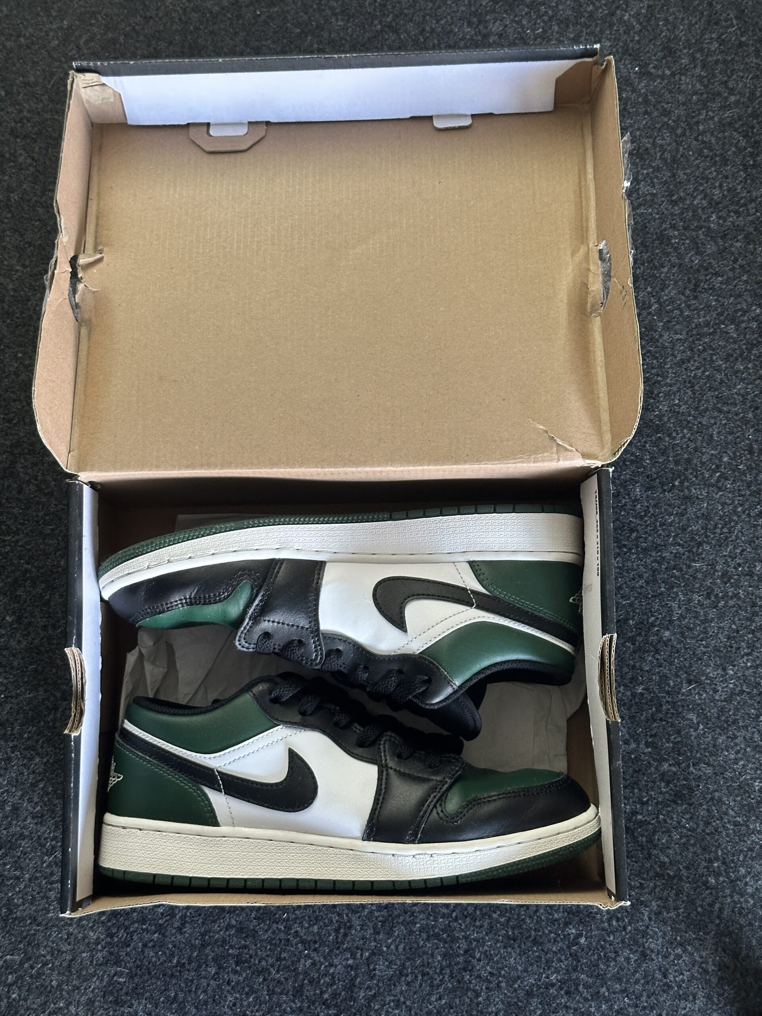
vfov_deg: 39.7
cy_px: 508
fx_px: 1409
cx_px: 381
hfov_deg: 30.3
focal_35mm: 48
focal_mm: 6.86
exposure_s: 1/50
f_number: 1.78
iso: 200
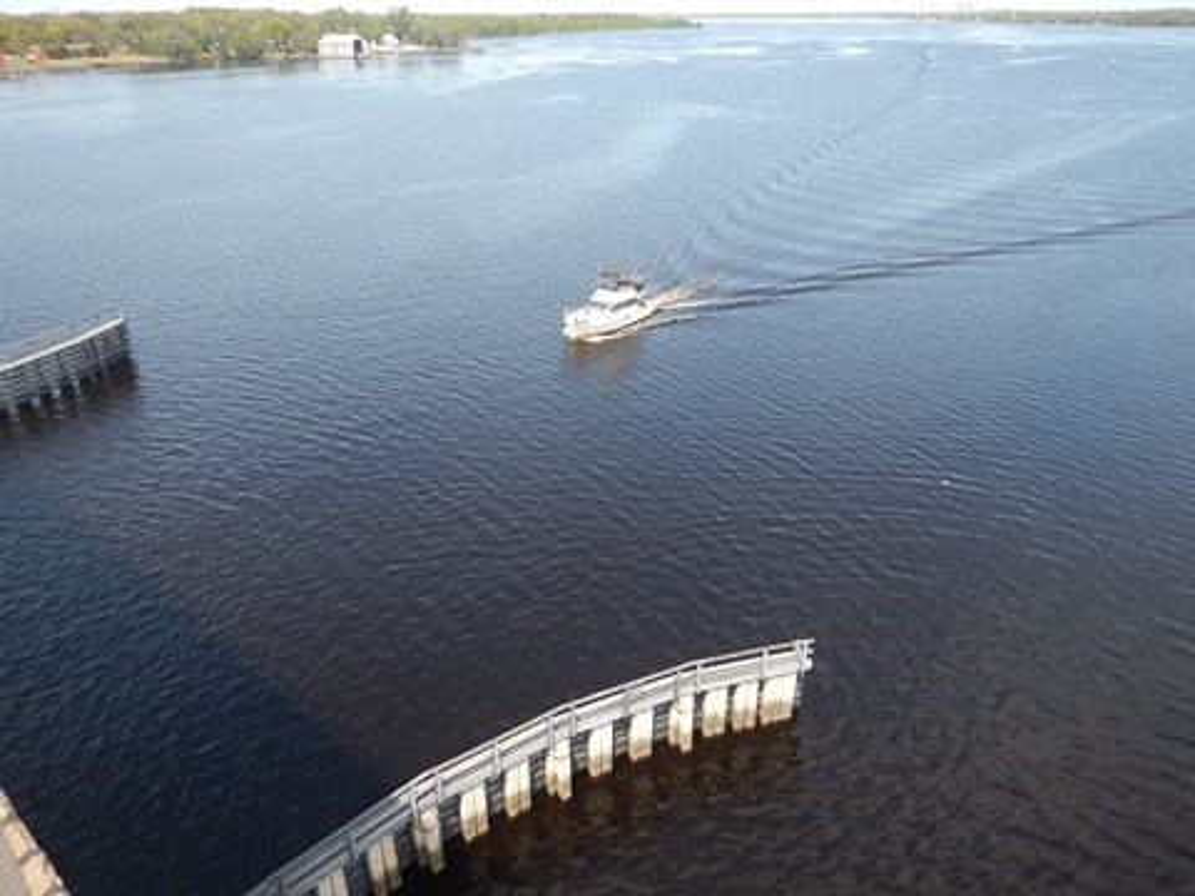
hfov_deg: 71.6
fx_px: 829
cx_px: 598
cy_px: 448
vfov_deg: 56.8
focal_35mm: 24
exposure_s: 1/800
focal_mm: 4.3
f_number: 2.8
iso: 125
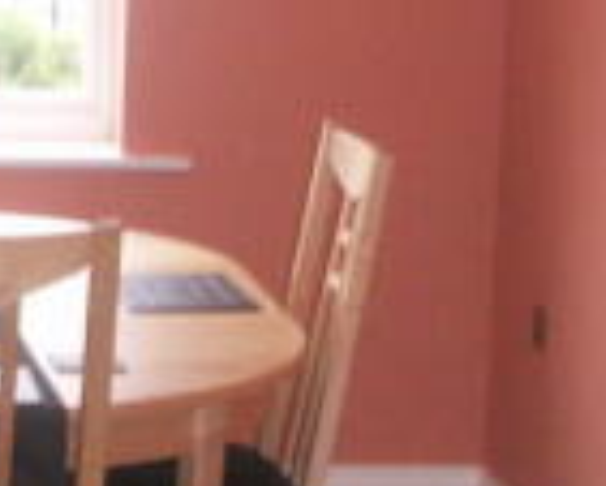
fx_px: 2674
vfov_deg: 10.4
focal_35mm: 149
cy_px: 247
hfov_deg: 12.7
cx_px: -37
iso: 160
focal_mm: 7.7
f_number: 3.5
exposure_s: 1/40
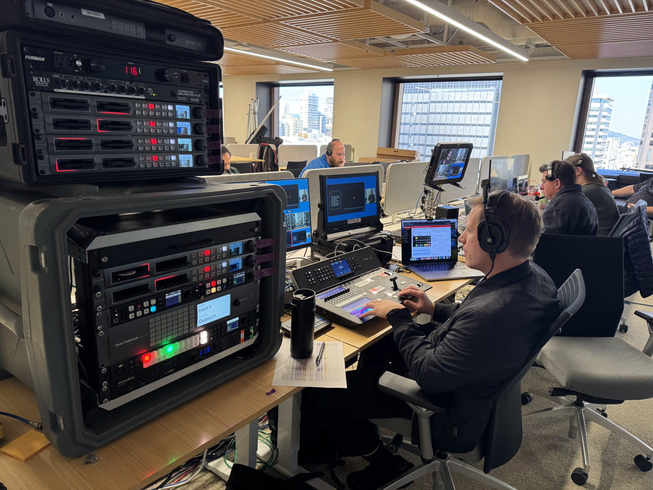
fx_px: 453
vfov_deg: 56.8
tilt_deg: -14.1
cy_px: 245
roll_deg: -1.7
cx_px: 326
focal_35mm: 24
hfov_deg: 71.6
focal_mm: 6.76
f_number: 1.78
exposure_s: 1/64
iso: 160
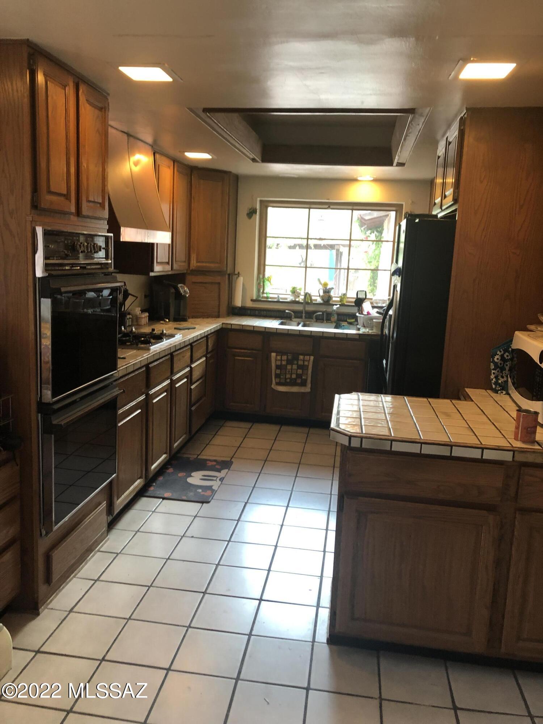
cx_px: 272
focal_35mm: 28
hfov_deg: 49.7
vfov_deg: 63.4
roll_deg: -0.5
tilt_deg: -9.6
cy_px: 362
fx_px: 586
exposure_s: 1/17
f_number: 1.8
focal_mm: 3.99
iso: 40
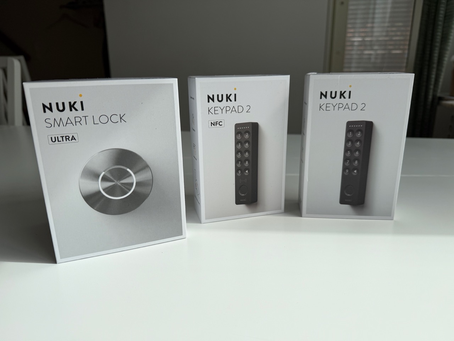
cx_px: 227
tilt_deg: -17.3
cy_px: 170
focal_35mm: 24
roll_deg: +0.5
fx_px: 315
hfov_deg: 71.6
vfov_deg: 56.8
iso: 80
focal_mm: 6.76
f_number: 1.78
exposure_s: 1/3021
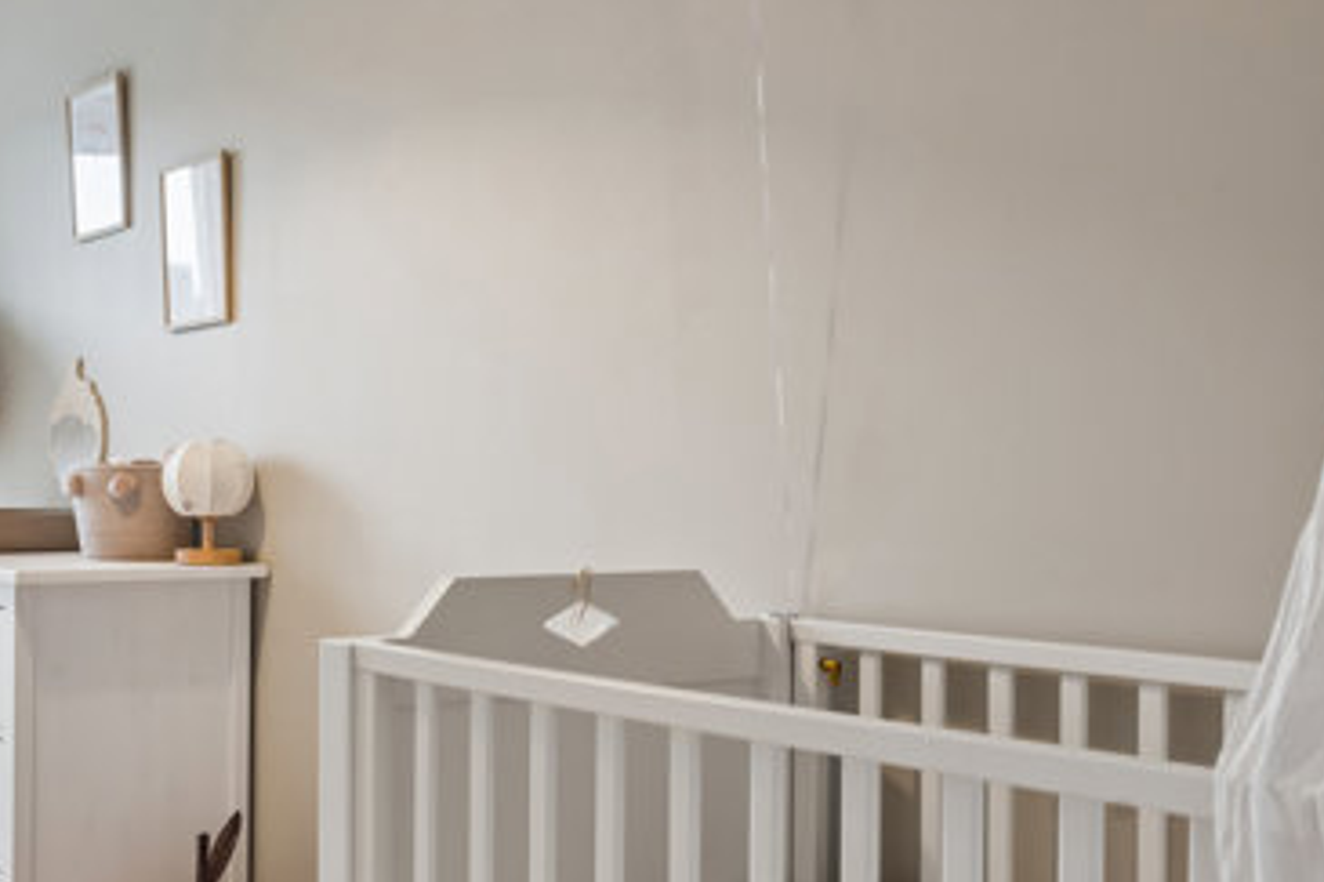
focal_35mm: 46
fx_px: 1691
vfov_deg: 29.2
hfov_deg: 40.2
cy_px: 492
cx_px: 189
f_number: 10
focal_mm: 21
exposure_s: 1/6
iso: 200
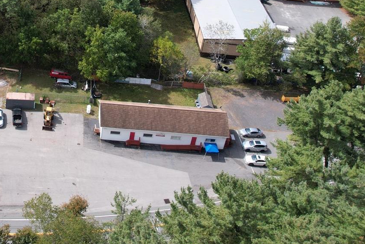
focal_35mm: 53
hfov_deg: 34.7
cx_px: 16
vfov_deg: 23.8
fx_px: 537
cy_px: -29
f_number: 2.8
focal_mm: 8.38
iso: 100
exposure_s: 1/1000
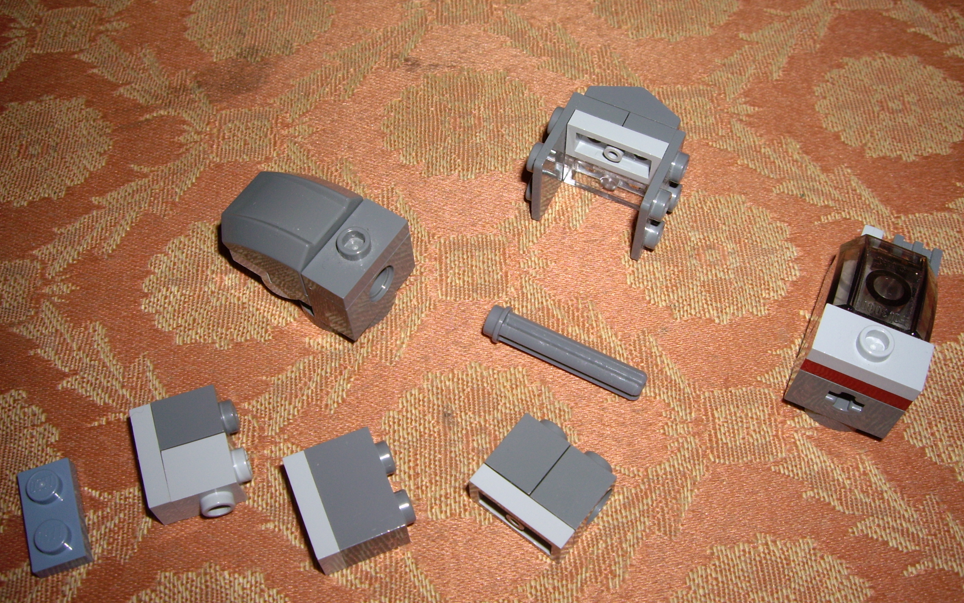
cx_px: 475
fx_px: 1077
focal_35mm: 41
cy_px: 291
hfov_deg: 48.2
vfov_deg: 31.2
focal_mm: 6.2
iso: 64
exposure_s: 1/40
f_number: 4.3
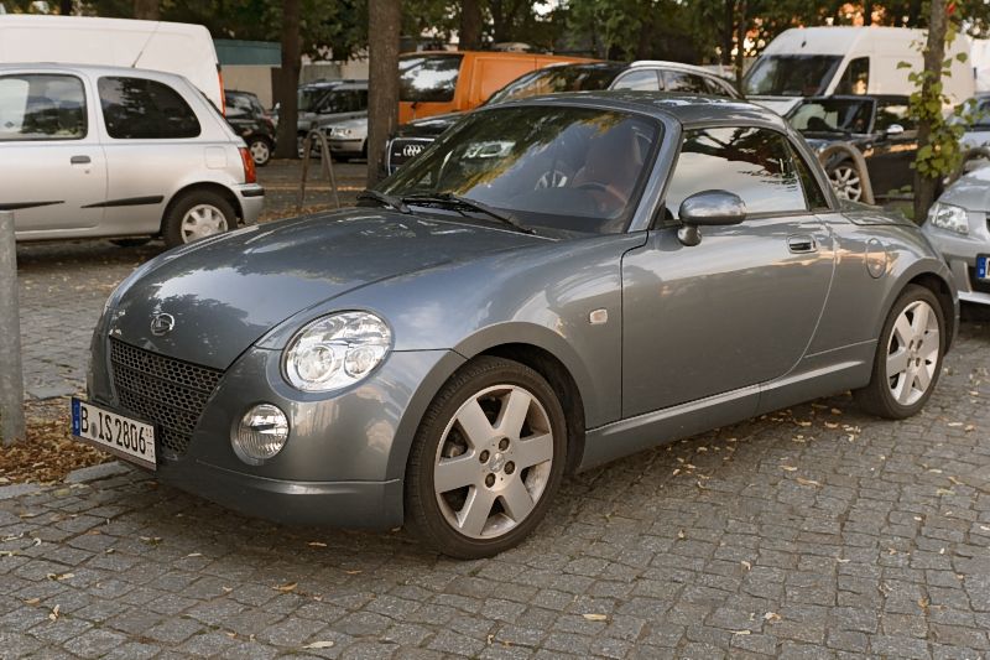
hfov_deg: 46.4
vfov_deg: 31.9
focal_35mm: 42
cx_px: 495
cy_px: 330
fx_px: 1155
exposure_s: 1/200
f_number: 4
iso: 160
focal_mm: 28
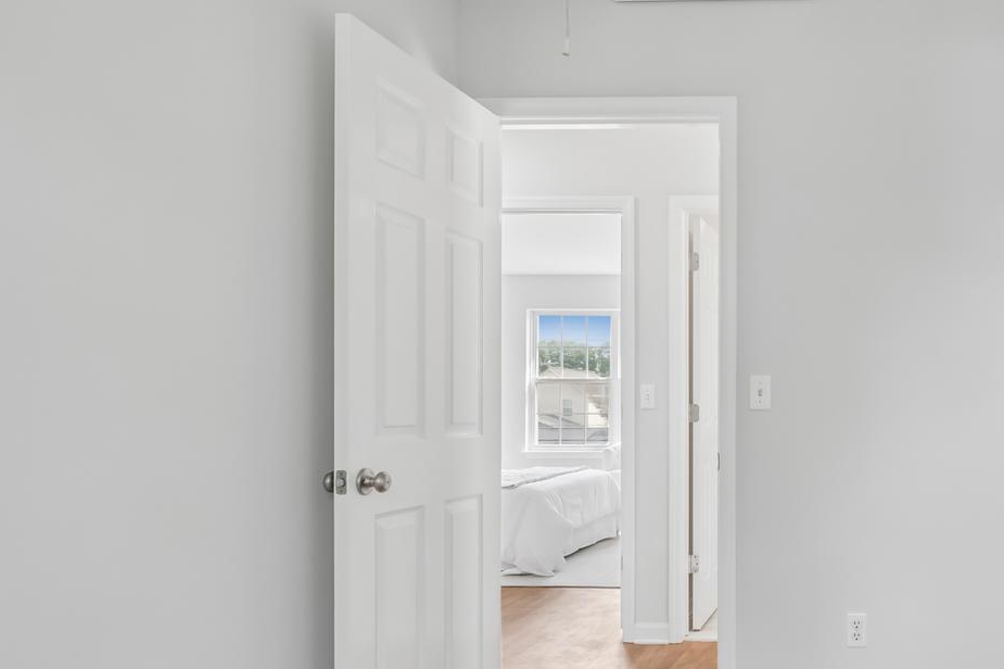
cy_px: 410
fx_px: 864
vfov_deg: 42.0
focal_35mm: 31
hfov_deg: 54.1
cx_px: 866
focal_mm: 14
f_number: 8
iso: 320
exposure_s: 1/25
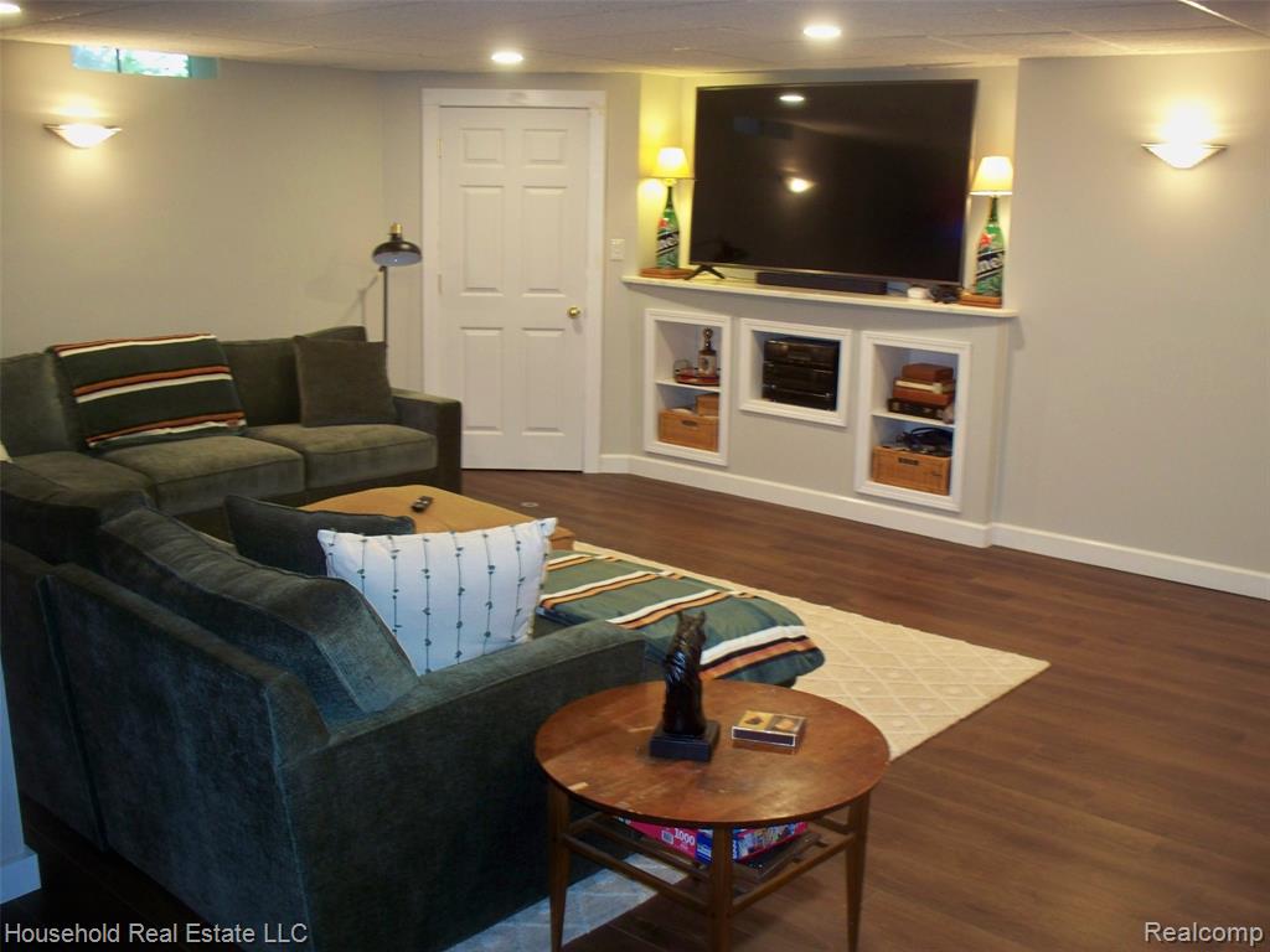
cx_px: 635
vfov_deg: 40.7
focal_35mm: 35
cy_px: 476
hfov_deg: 52.6
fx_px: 1284
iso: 200
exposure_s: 1/30
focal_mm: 7.54
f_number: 2.8
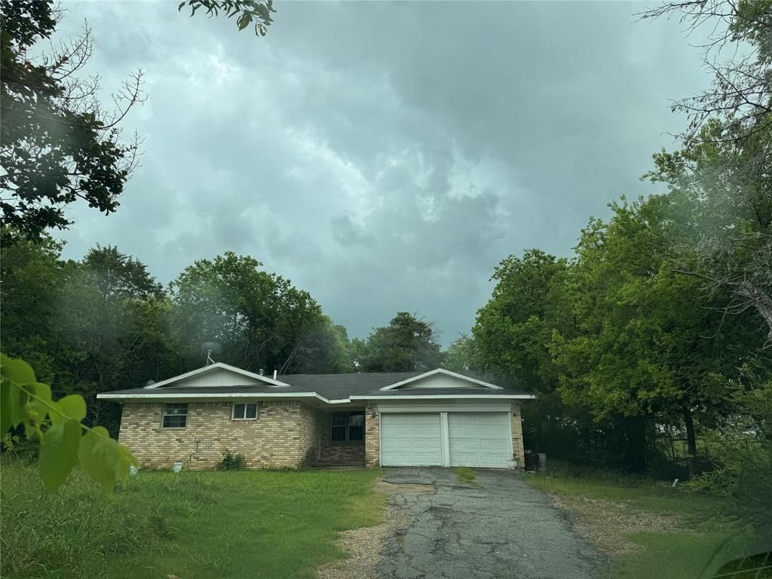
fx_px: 535
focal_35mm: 24
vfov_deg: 56.8
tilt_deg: +15.7
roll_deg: +0.0
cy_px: 290
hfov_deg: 71.6
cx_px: 386
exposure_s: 1/3413
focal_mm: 6.76
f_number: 1.78
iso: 80
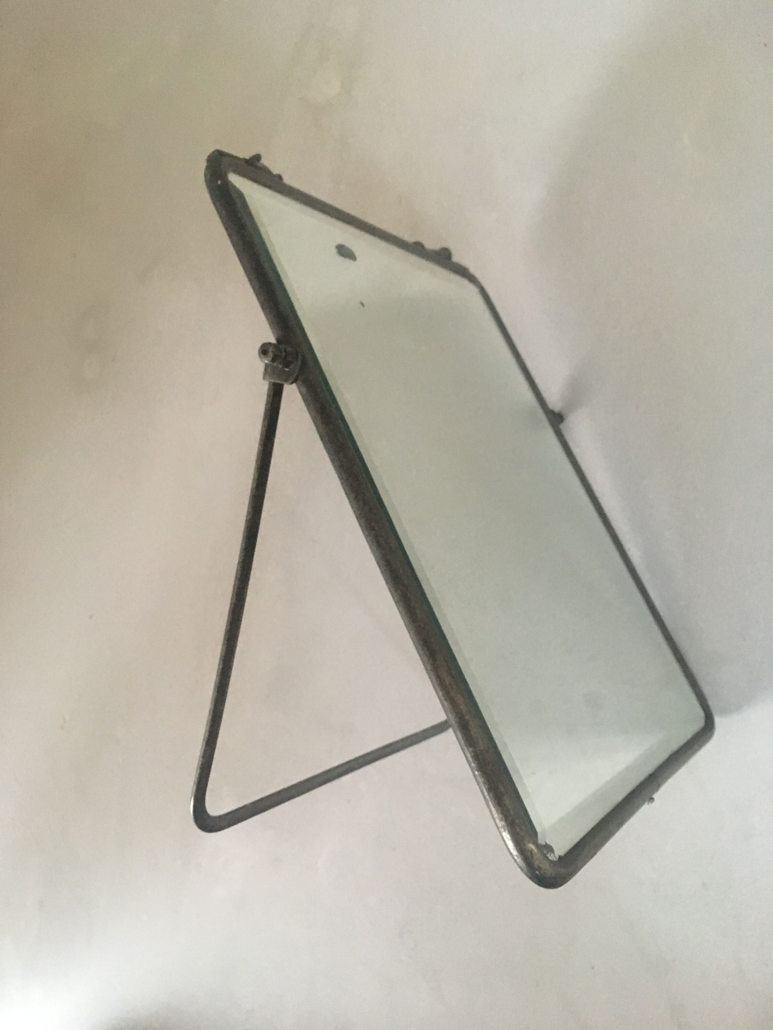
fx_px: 863
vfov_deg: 61.7
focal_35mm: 29
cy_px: 515
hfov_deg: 48.2
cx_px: 386
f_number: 2.2
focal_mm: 4.15
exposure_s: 1/17
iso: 250
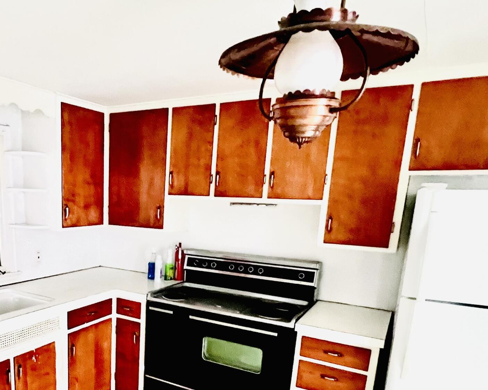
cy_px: 287
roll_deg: -1.2
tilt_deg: -15.3
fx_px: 390
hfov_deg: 61.1
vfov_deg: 51.2
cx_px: 132
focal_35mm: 27
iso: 800
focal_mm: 1.57
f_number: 1.8
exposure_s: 1/60
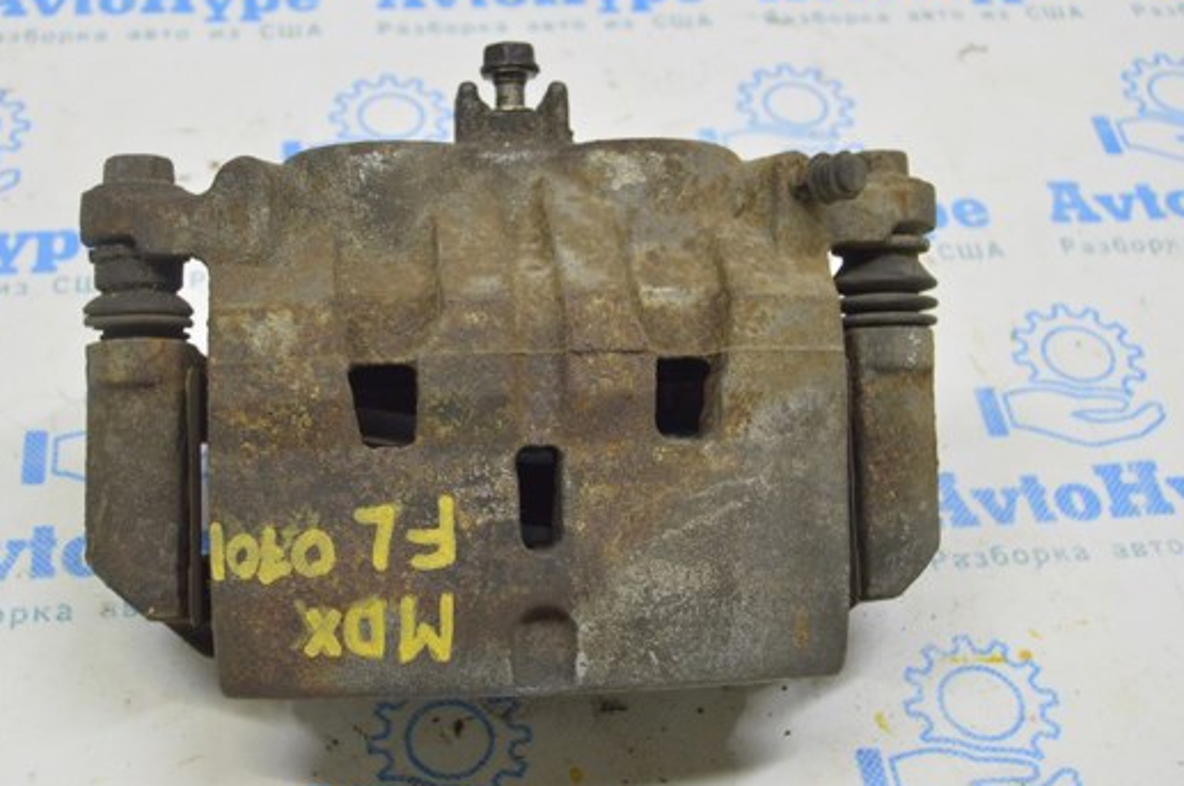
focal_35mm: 52
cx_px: 497
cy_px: 347
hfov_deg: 38.1
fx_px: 1708
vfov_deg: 25.9
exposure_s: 1/20
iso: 400
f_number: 5.6
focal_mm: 28
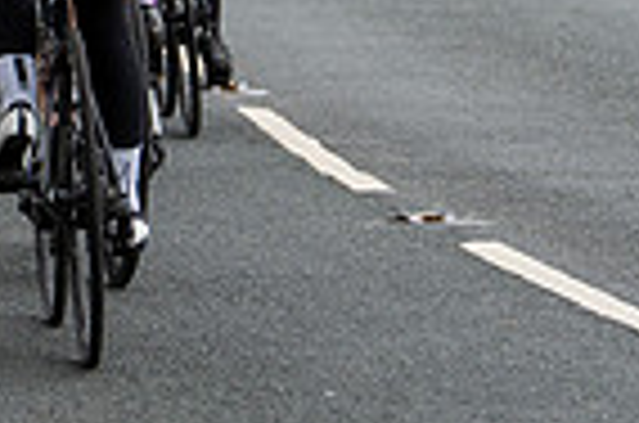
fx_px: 8200
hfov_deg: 4.5
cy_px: -407
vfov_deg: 2.9
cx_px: 58
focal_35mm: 463
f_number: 4
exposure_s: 1/640
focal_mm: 113
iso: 200
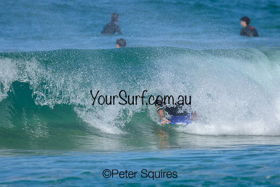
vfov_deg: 1.2
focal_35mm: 1101
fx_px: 8563
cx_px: 144
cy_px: 94
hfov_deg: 1.9
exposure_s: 1/2000
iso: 200
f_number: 6.3
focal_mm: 800
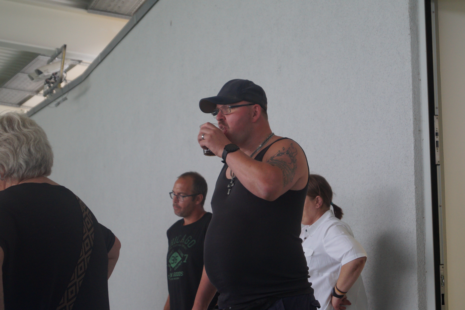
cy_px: 155
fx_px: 1065
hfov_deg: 24.6
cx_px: 232
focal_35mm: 82
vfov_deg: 16.5
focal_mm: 55
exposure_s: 1/160
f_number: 5.6
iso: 800
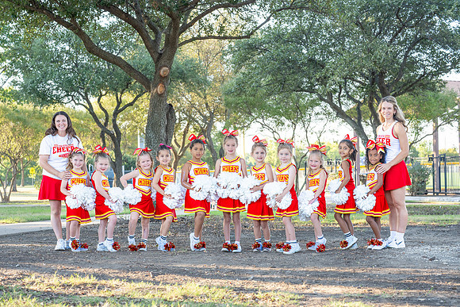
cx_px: 242
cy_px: 177
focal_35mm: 59
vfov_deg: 22.9
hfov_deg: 33.8
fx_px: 757
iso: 320
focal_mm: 50
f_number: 4
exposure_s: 1/320
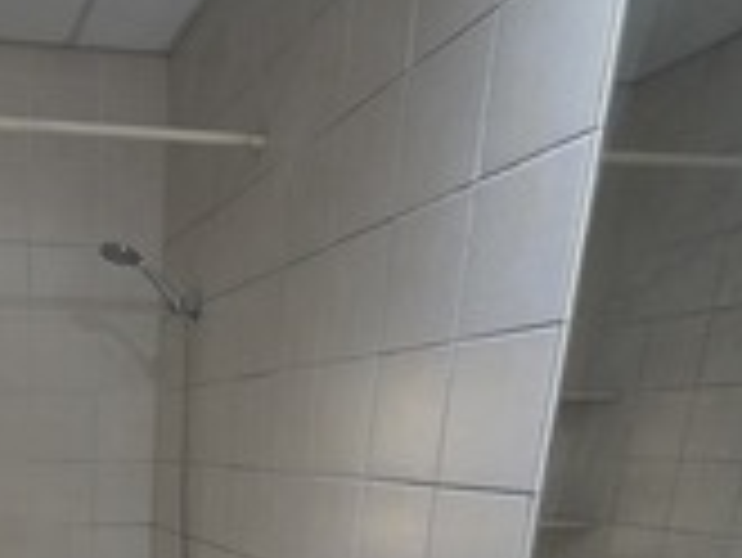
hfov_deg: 45.5
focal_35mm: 36
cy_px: 682
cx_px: 47
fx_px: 772
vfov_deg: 32.3
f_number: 1.9
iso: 250
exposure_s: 1/50
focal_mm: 2.2
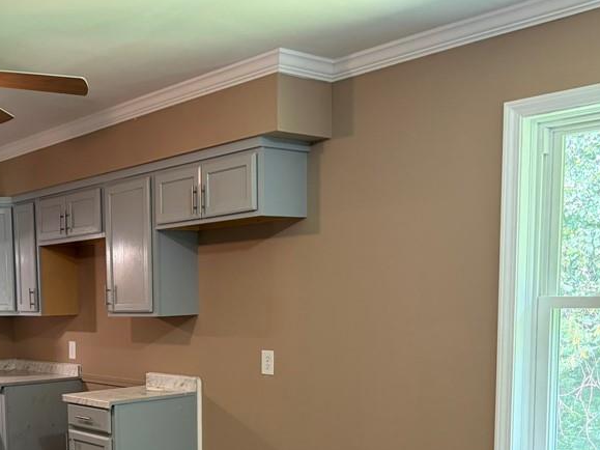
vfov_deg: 30.5
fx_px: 797
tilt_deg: -4.6
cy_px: 379
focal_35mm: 46
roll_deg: +0.9
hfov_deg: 39.2
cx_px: 99
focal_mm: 5.96
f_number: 1.6
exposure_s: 1/60
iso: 250
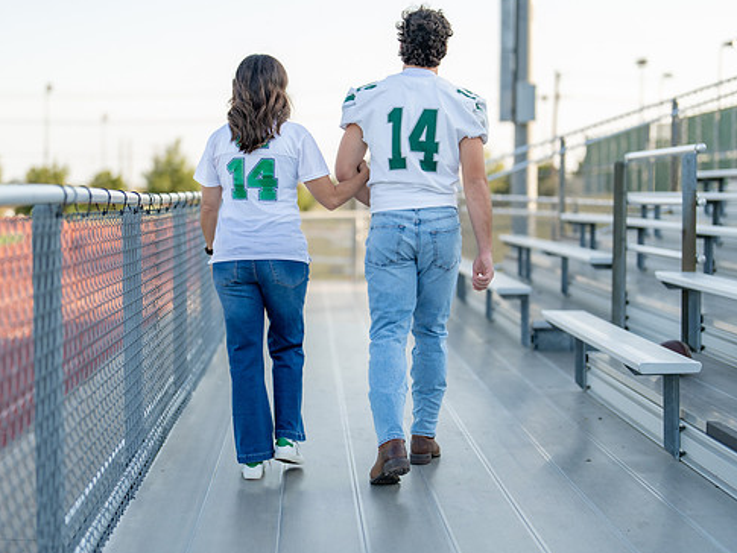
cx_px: 354
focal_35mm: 64
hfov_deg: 30.3
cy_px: 258
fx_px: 1363
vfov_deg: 22.9
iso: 100
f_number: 1.2
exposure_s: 1/1600
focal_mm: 50
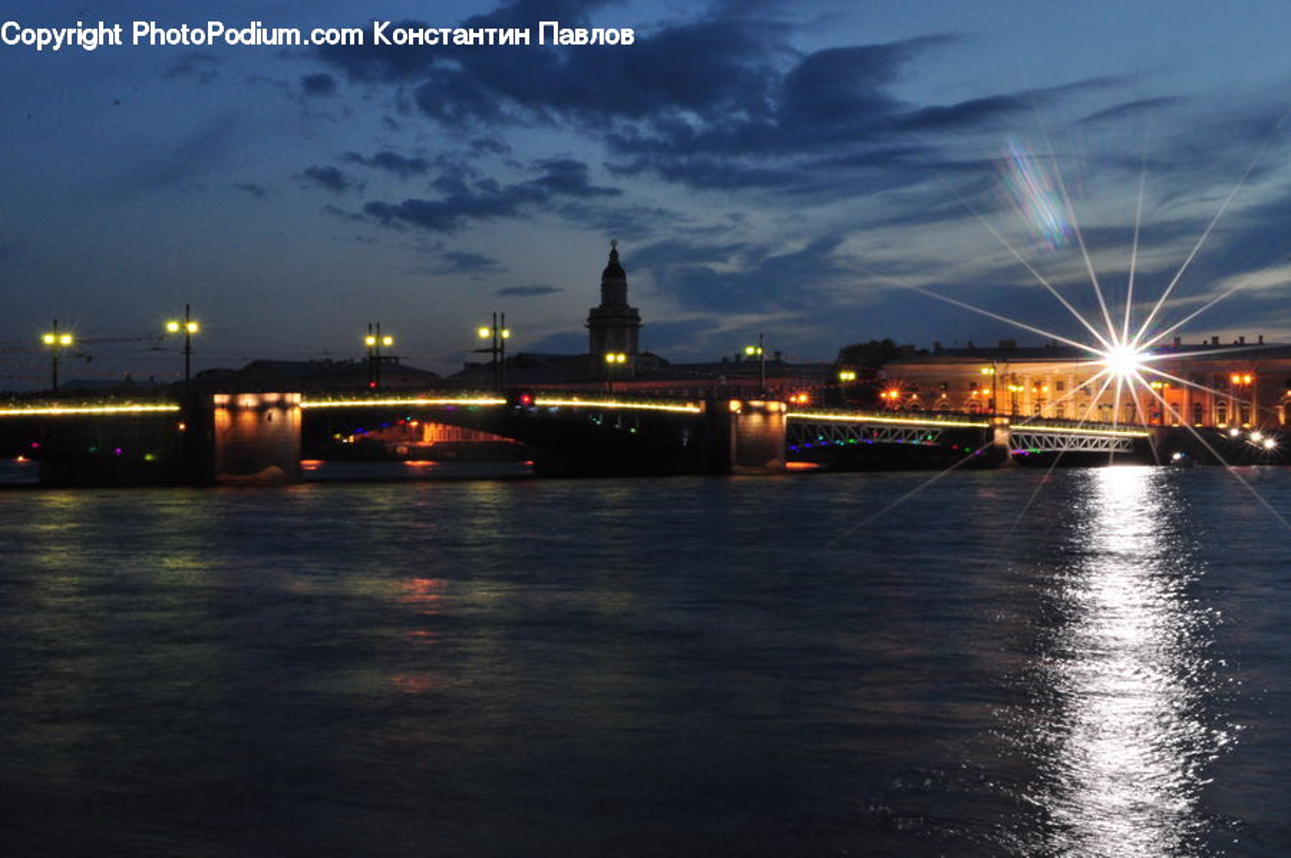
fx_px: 1881
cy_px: 429
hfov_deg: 37.9
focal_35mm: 52
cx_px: 646
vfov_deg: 25.7
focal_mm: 35
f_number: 32
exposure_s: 1.3
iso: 500
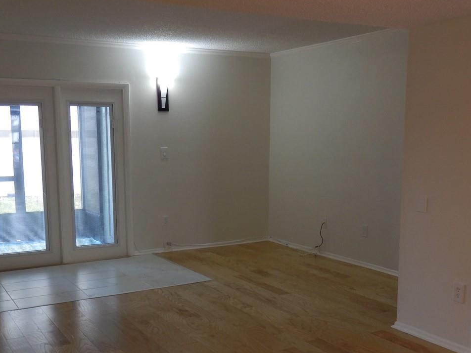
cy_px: 227
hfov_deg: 44.8
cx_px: 234
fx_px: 571
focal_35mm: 42
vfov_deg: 34.1
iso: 100
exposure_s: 1/30
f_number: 3
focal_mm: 4.5
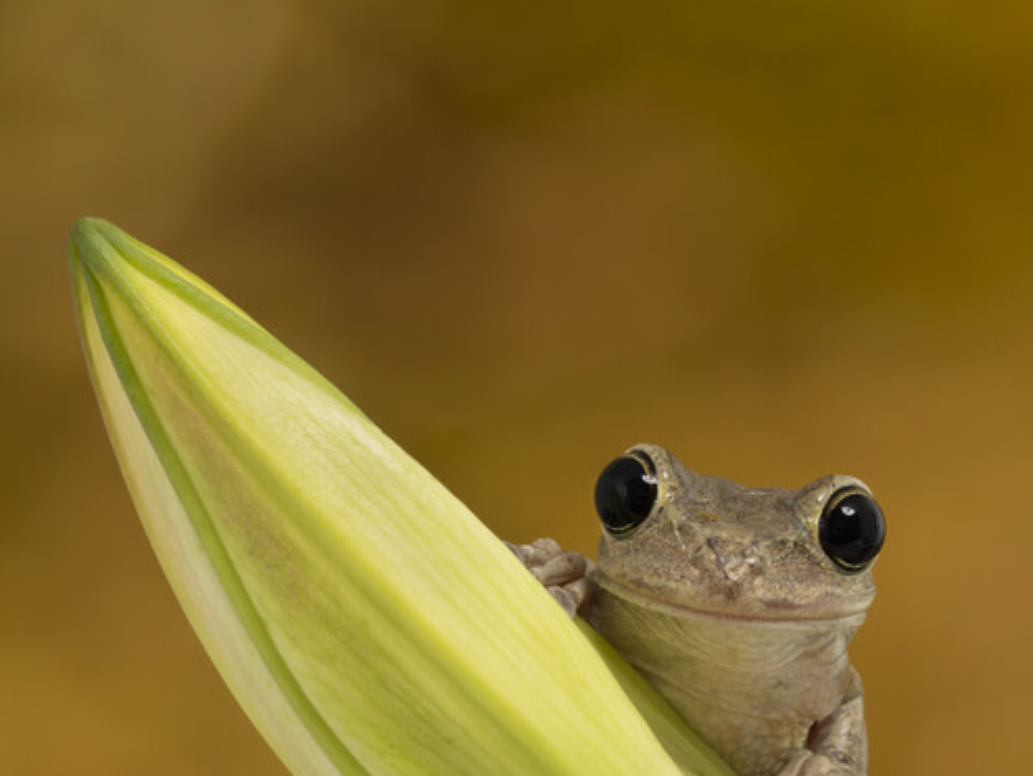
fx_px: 3912
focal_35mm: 131
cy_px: 718
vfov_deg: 11.3
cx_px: 518
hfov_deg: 15.0
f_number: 18
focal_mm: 90
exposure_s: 1/160
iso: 50
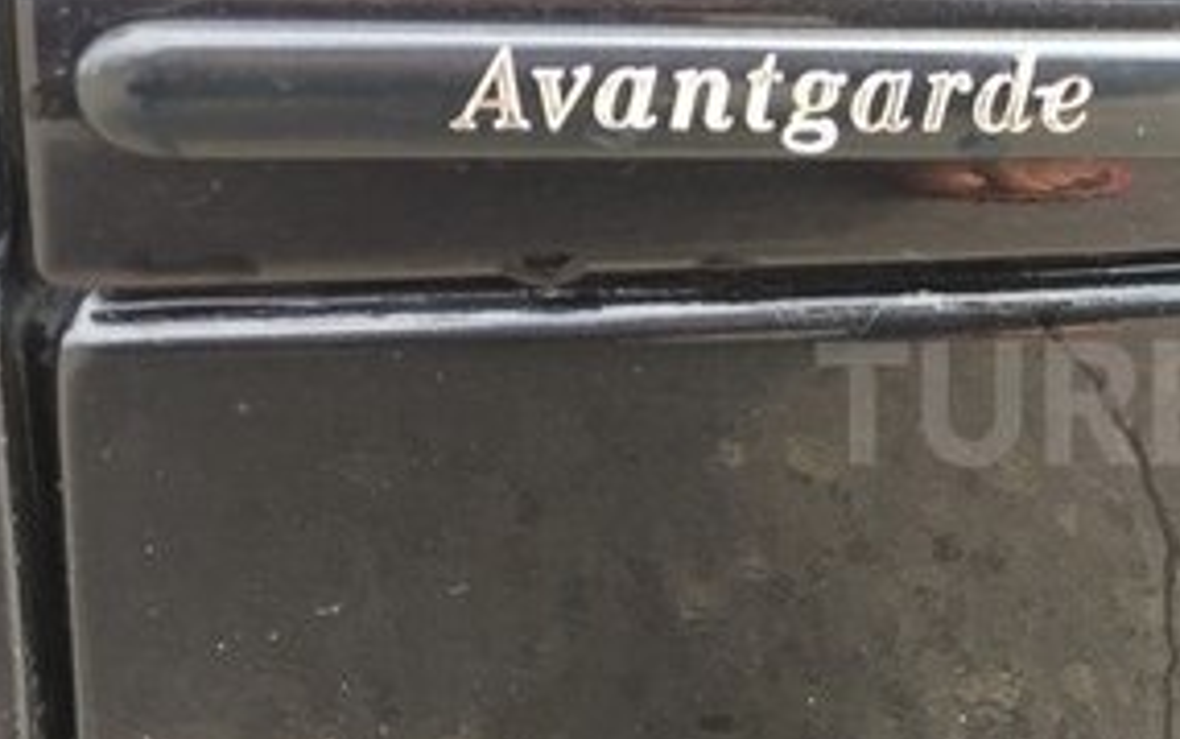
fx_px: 2284
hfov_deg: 27.0
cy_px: 403
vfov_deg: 18.4
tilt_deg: -19.4
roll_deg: -2.3
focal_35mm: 71
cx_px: 1238
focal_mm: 4.15
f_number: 2.2
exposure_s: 1/100
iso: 32
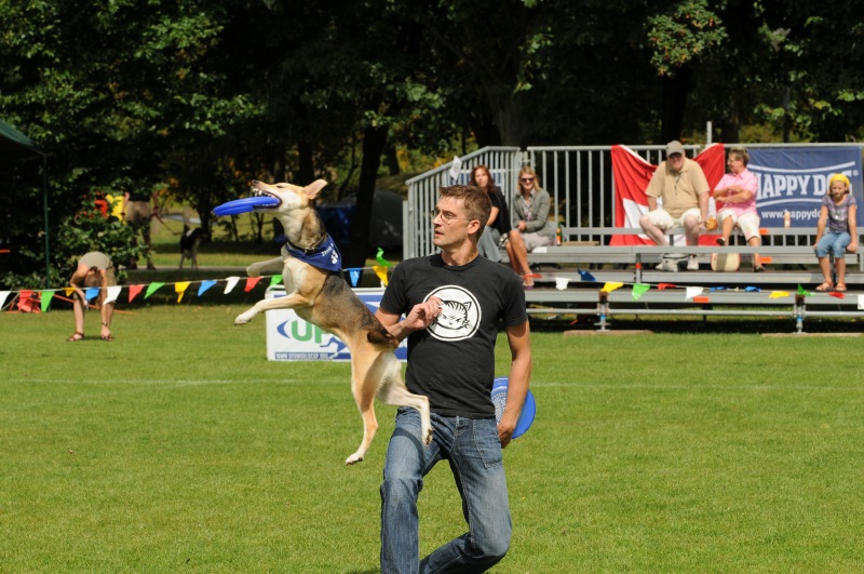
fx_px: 3523
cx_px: 432
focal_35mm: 147
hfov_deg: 14.0
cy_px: 287
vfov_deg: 9.3
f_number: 7.1
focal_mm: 98
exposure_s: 1/640
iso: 200
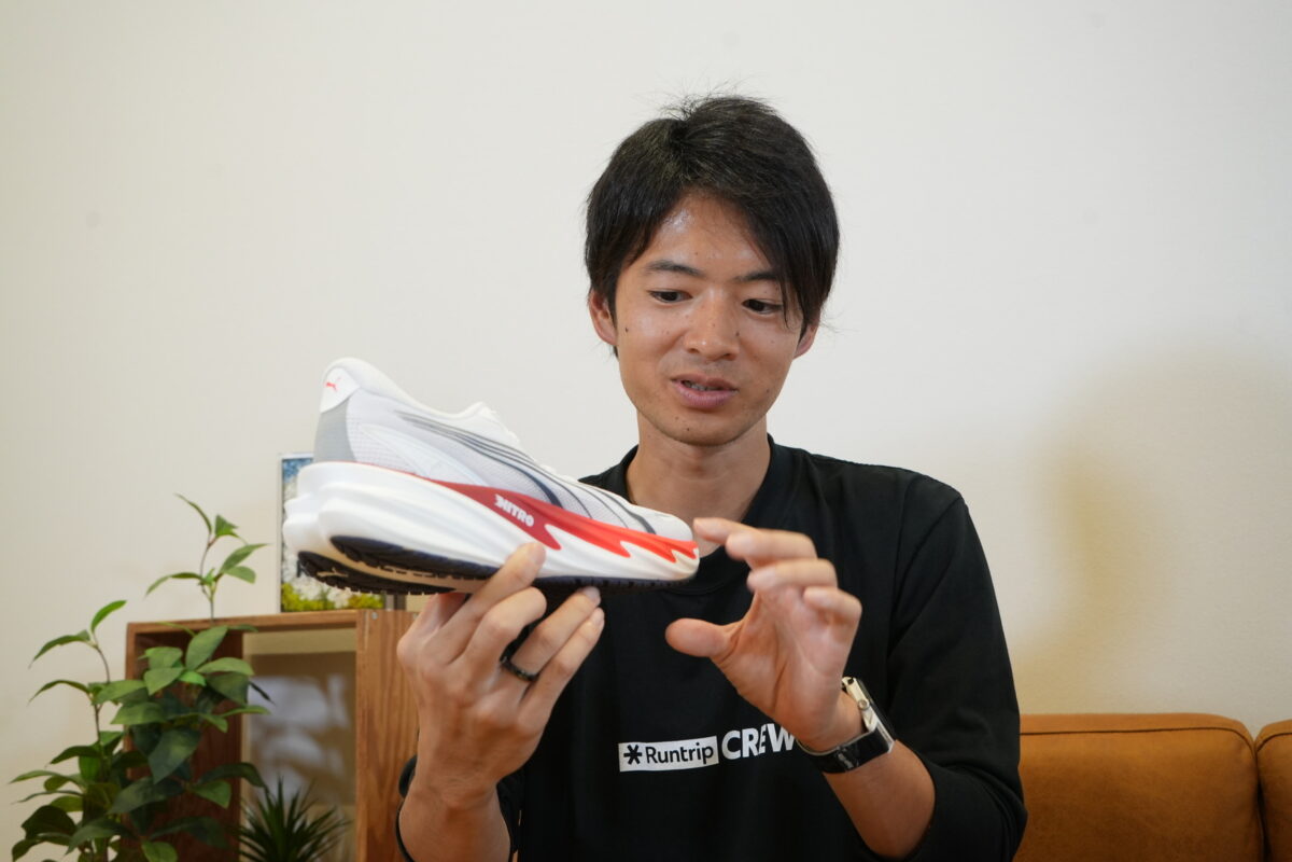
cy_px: 431
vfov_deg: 34.2
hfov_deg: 49.6
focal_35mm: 39
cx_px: 646
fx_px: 1400
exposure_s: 1/100
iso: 1600
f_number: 6.3
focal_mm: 39
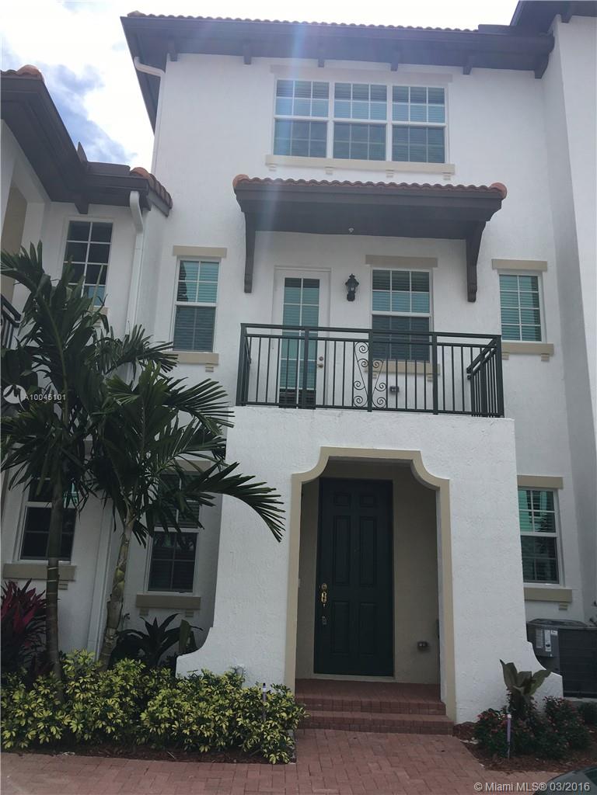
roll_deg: -2.4
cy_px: 398
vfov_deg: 61.7
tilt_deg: +17.3
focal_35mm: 29
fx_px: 667
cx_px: 298
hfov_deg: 48.2
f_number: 2.2
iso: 25
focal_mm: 4.15
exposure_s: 1/1832
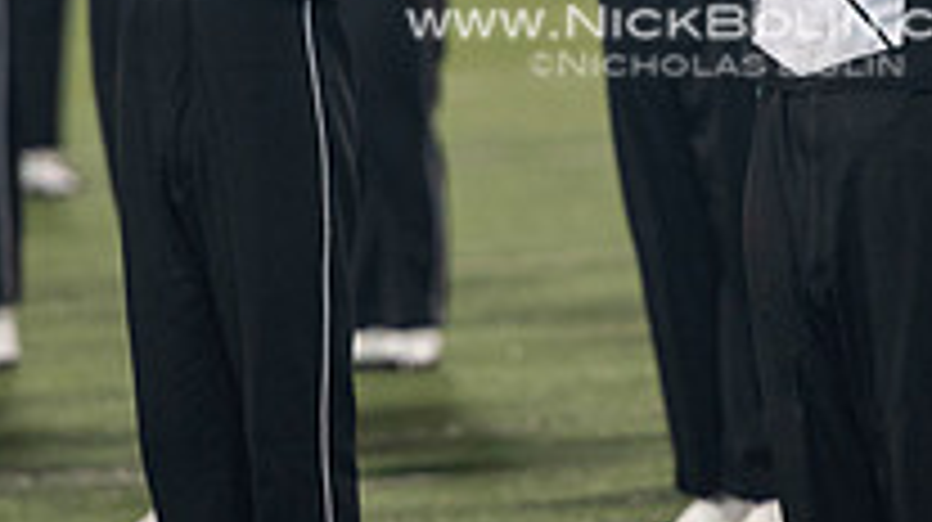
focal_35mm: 587
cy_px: -140
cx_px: 716
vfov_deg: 2.1
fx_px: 14493
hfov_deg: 3.7
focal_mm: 200
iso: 1000
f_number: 2.8
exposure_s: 1/500
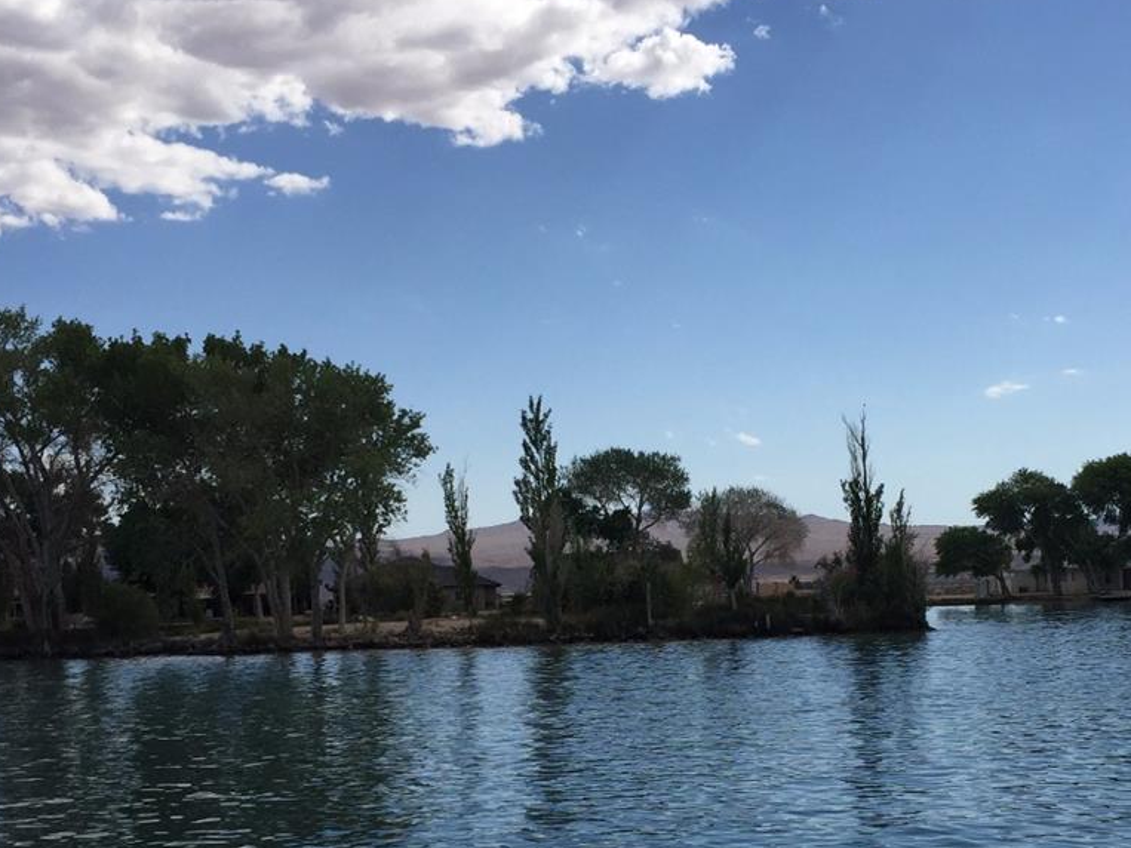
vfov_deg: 25.4
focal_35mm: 57
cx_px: 713
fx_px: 1862
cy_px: 624
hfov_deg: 33.6
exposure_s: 1/2639
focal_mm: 4.15
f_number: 2.2
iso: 32
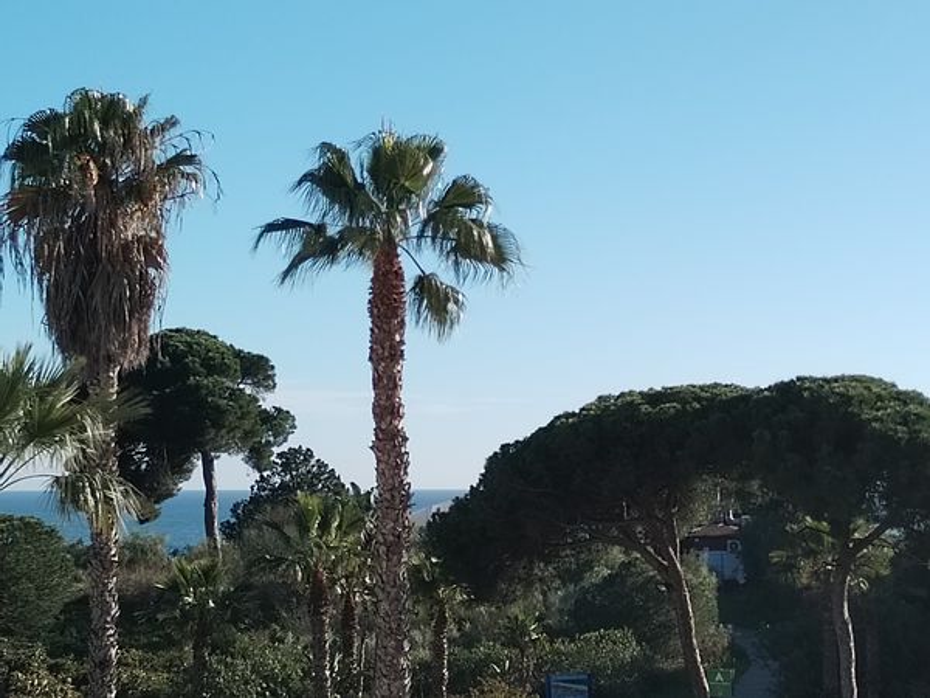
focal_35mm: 94
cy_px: 349
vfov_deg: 15.7
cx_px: 465
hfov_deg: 20.9
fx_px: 2525
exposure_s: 1/1331
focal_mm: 4.75
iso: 100
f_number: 1.8
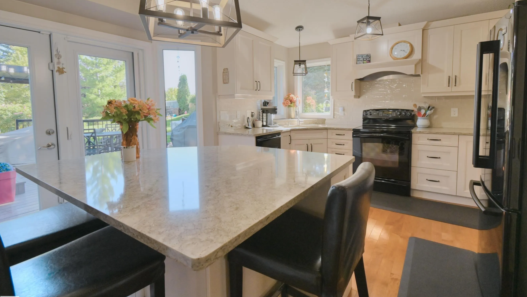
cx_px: 267
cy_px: 144
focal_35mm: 16
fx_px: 224
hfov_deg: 99.4
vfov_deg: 67.1
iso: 1600
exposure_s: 1/400
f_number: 5
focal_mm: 10
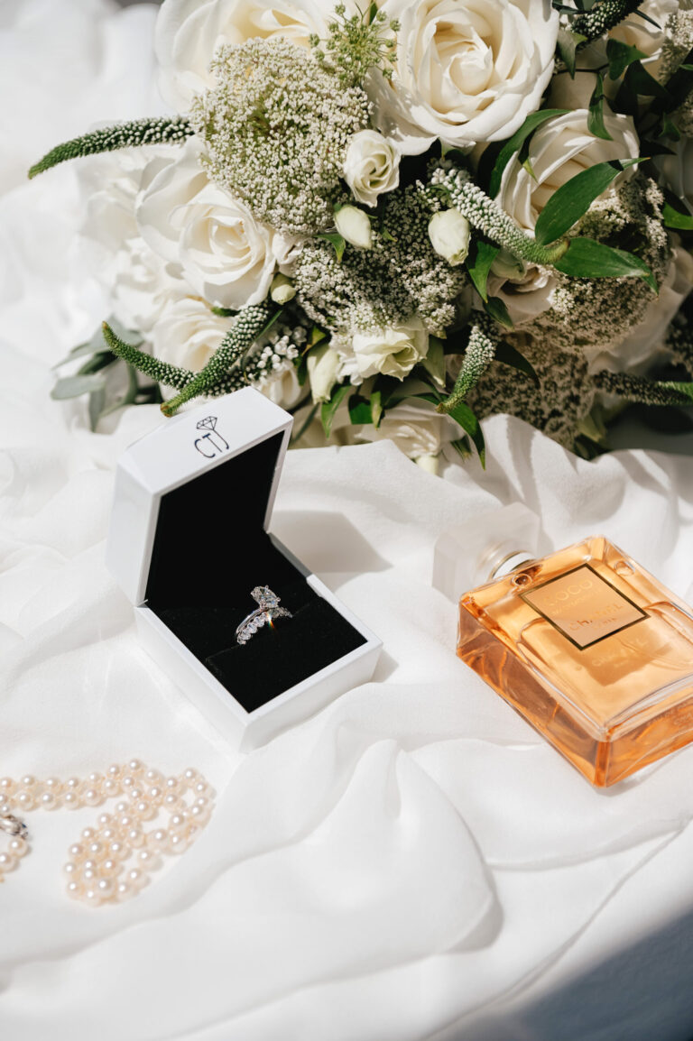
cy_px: 520
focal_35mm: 70
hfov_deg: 19.4
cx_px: 346
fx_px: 2024
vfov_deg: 28.9
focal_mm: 70
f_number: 4
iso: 100
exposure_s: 1/5000
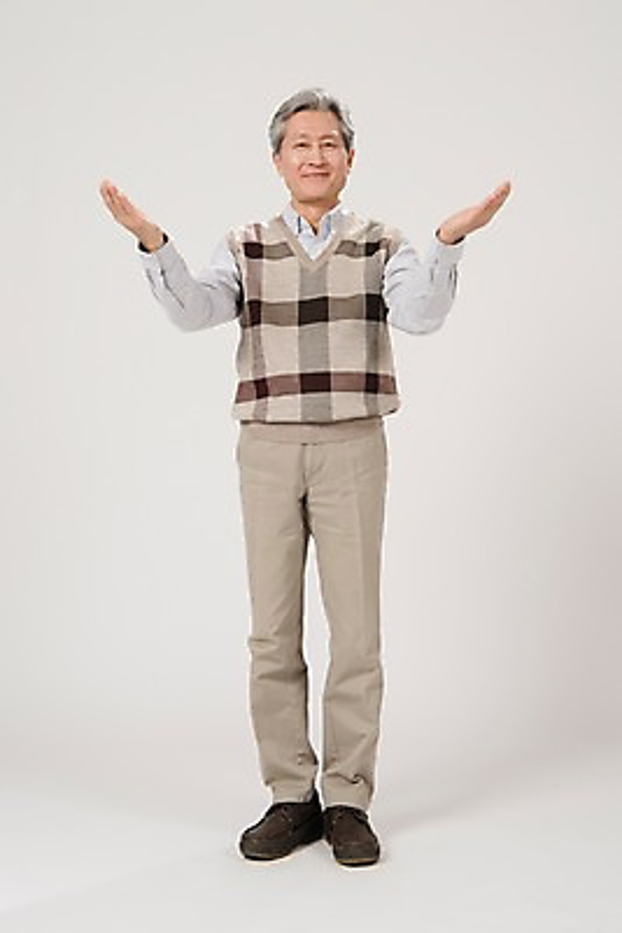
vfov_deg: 39.6
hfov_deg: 27.0
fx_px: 1295
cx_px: 311
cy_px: 466
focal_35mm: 50
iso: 100
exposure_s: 1/125
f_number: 11
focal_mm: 50
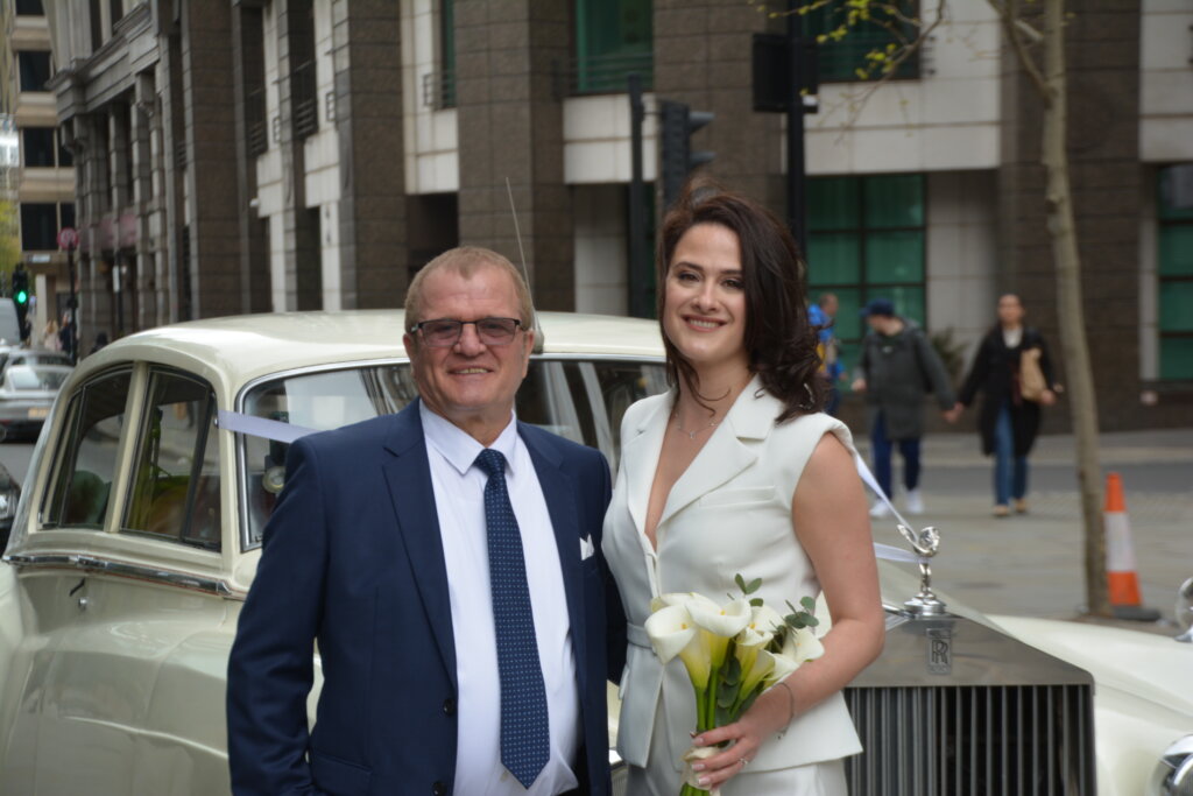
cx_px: 596
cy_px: 398
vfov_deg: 13.0
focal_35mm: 105
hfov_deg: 19.5
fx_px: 3480
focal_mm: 70
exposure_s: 1/160
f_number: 6.3
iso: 200
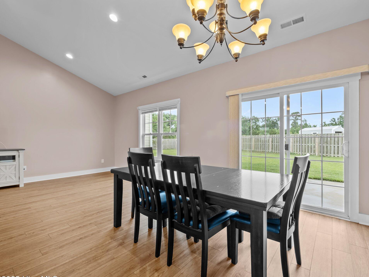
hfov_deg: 98.1
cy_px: 144
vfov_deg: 81.7
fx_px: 160
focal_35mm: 15
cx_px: 192
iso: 200
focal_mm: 7
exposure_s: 1/5
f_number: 5.6
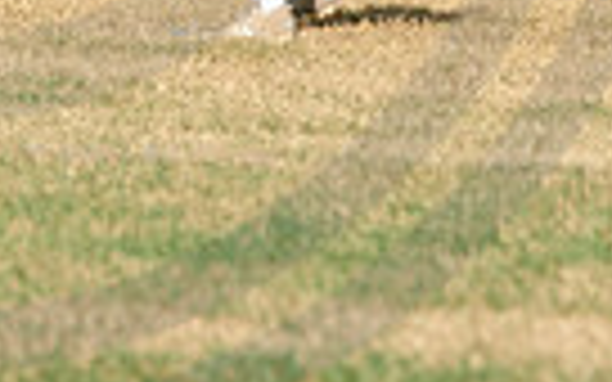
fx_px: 23567
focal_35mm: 1413
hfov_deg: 1.5
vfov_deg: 0.9
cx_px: -219
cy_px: -320
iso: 250
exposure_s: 1/1600
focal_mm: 200
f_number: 5
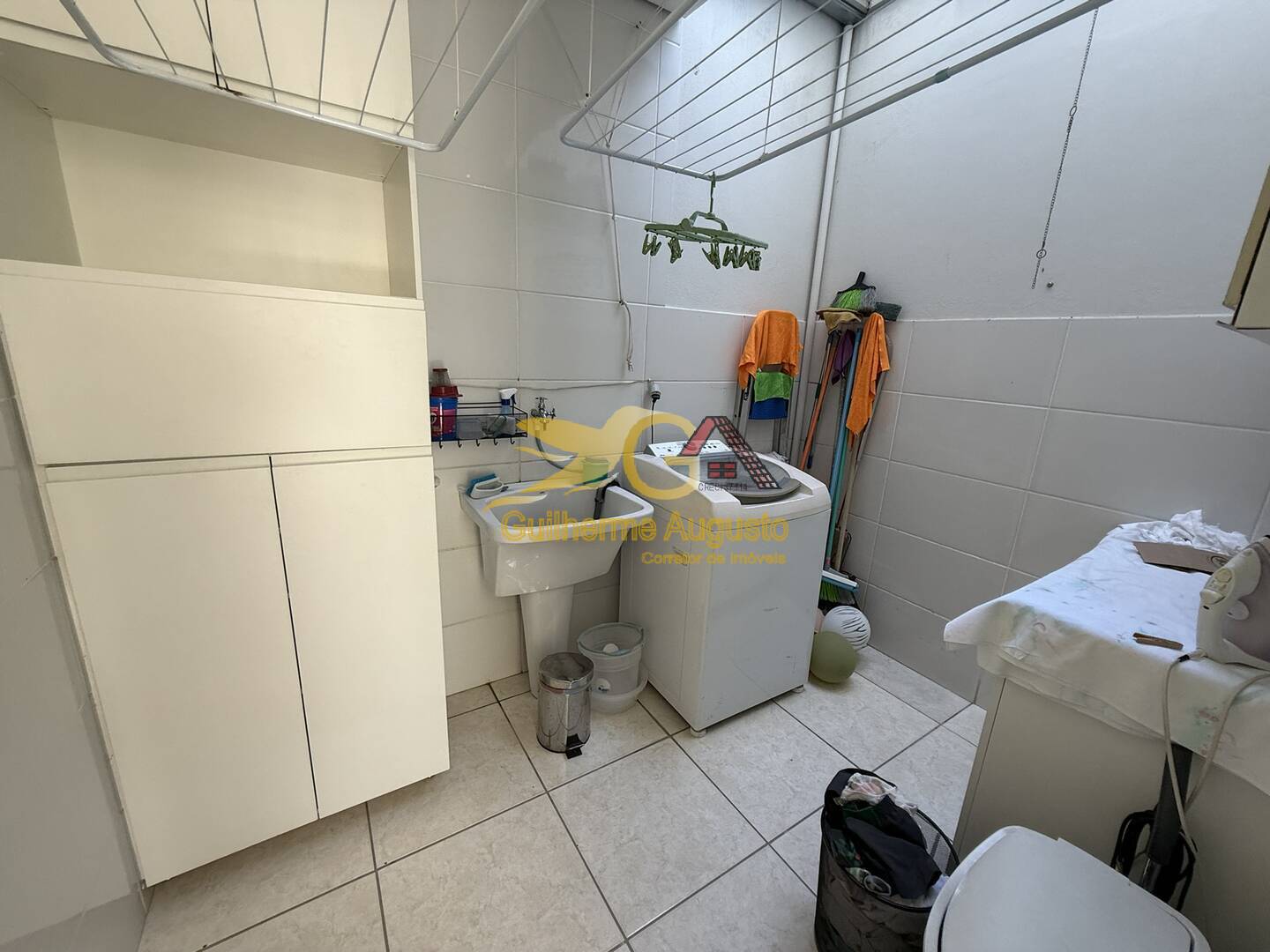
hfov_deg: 102.1
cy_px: 476
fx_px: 514
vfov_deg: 85.7
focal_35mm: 14
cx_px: 635
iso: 160
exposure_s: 1/99
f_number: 2.2
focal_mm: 2.22
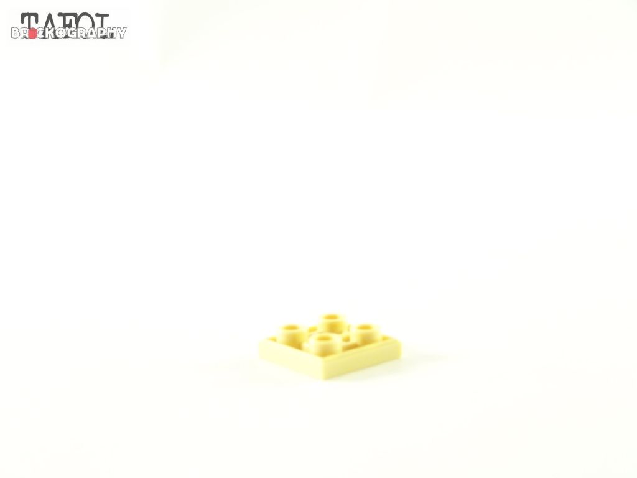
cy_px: 239
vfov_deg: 19.6
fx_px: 1380
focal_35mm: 75
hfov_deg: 26.0
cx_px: 318
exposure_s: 1/20
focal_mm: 12.4
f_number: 3.2
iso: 200
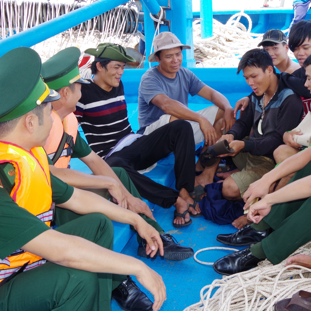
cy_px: 177
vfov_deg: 35.3
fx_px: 488
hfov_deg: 34.6
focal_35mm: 48
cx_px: 233
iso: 400
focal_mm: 21
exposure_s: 1/100
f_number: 10
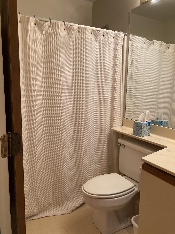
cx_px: 88
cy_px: 117
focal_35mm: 28
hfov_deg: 49.7
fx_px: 189
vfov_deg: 63.4
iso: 80
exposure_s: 1/60
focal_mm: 3.99
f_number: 1.8
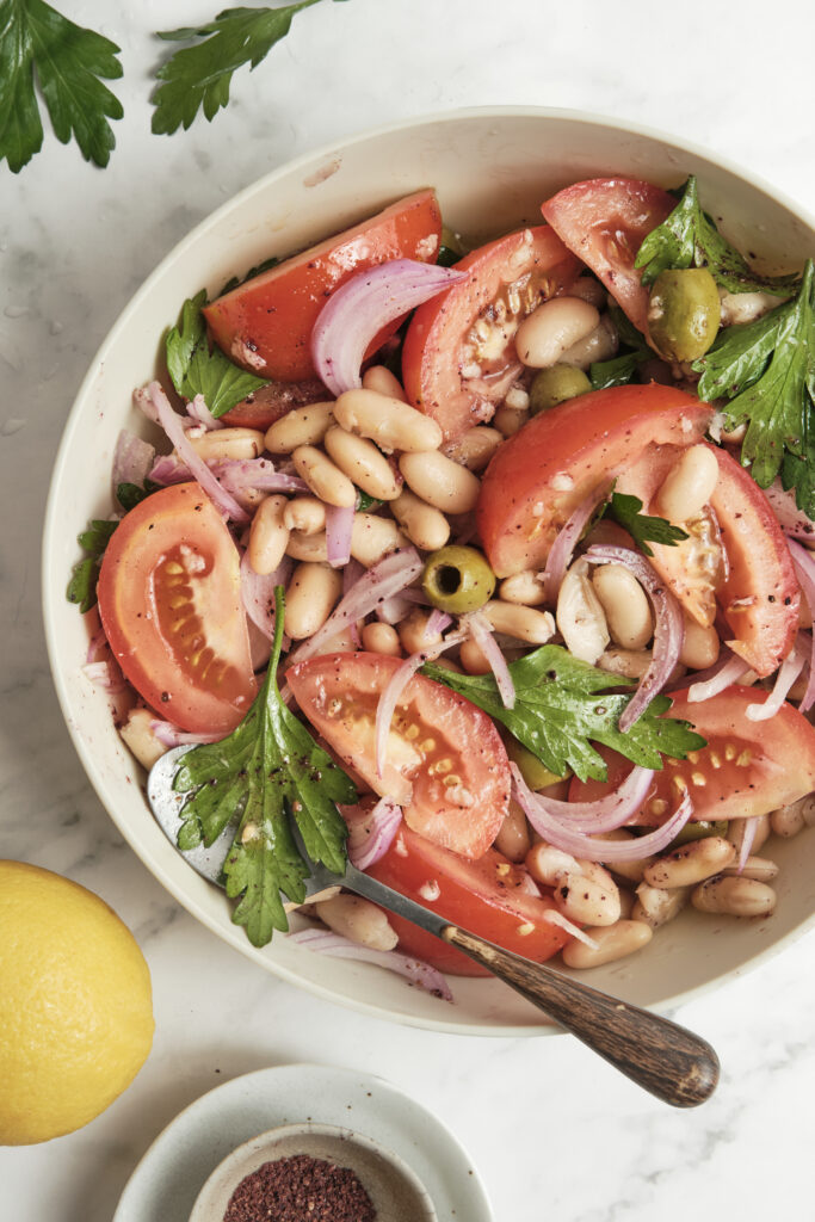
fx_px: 2716
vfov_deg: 25.4
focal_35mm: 80
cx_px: 408
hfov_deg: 17.1
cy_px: 611
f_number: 9
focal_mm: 53.2
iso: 200
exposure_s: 1/80
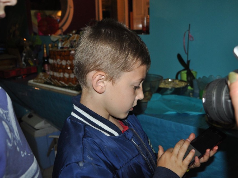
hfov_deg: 51.2
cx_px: 133
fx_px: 248
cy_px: 89
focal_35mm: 36
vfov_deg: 39.7
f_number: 3.8
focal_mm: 22
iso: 640
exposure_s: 1/60
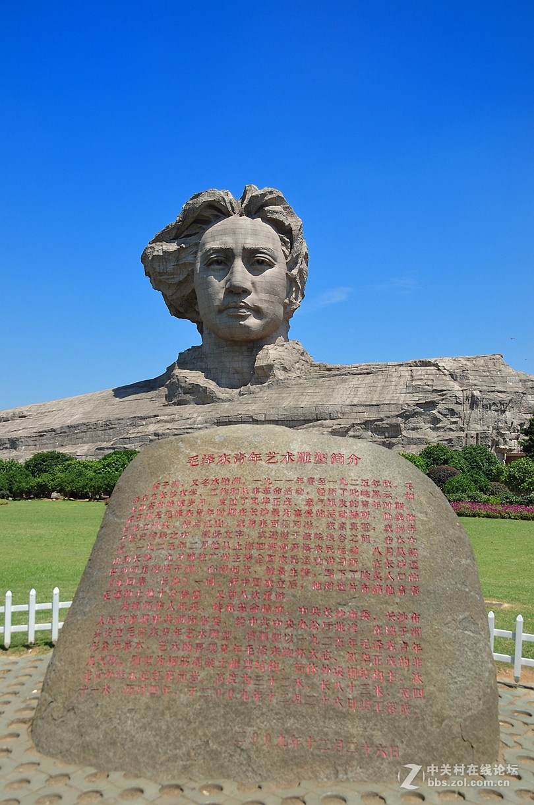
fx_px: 669
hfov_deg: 43.5
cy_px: 402
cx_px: 267
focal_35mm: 30
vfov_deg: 62.0
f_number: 8
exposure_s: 1/400
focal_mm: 20
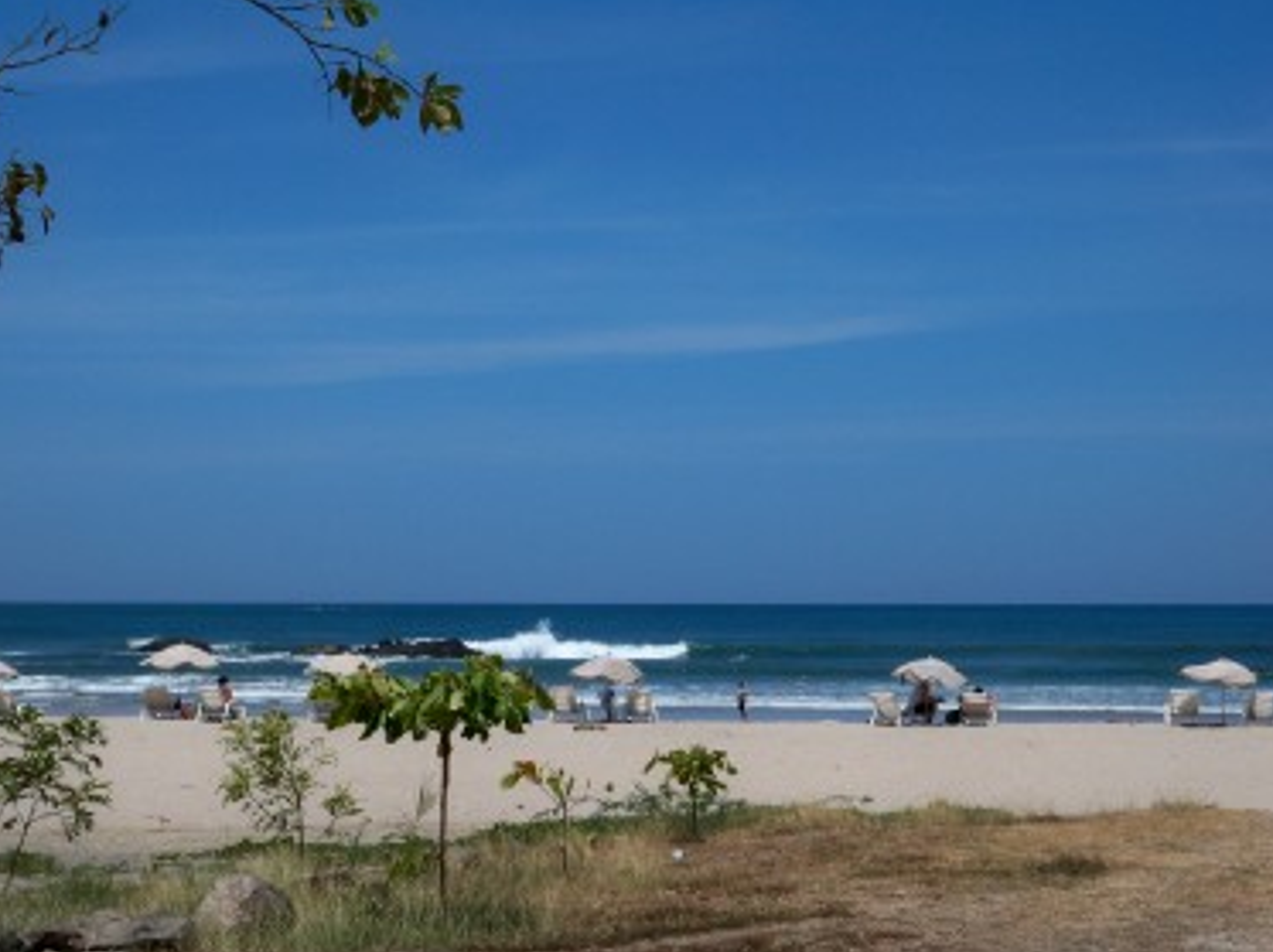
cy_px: 502
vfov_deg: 20.1
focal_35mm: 73
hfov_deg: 26.7
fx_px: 2682
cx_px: 645
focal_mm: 12.1
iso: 64
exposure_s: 1/500
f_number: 6.9
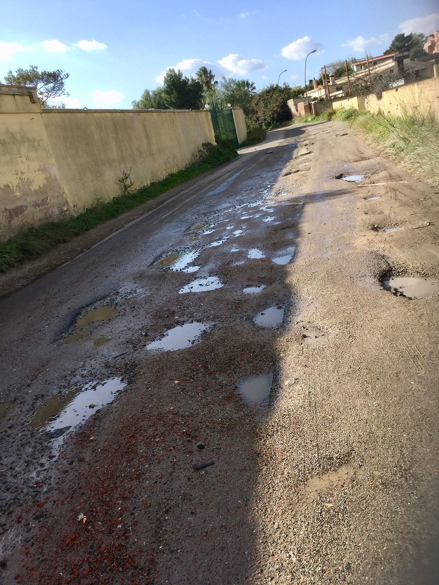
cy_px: 292
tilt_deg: -17.5
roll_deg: +14.1
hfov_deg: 45.4
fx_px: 524
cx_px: 220
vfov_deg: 58.4
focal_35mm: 31
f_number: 2.4
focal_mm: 3.3
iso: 25
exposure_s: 1/886
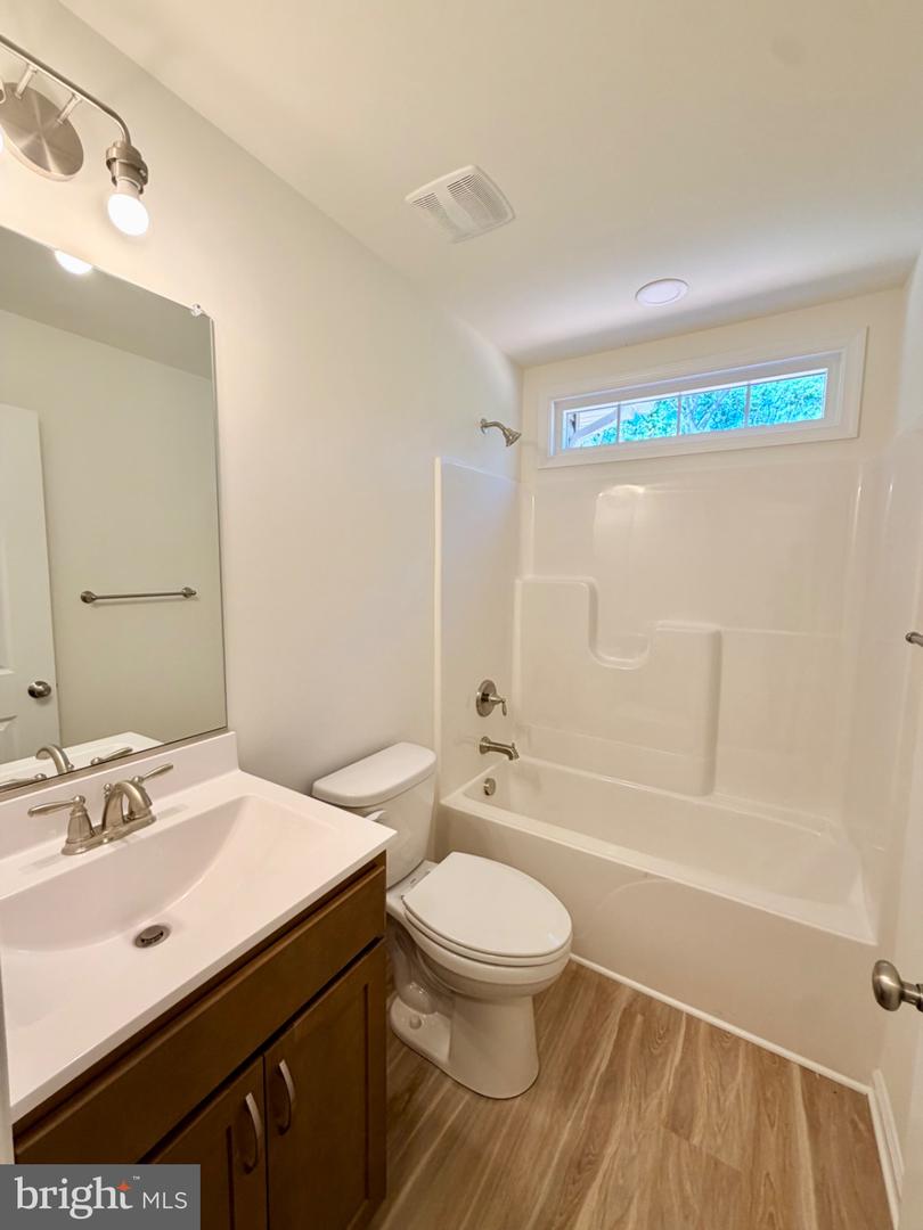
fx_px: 498
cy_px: 615
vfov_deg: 102.1
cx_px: 462
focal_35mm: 14
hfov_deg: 85.7
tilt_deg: -5.2
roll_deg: -0.5
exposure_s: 1/120
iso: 100
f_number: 2.2
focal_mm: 2.22
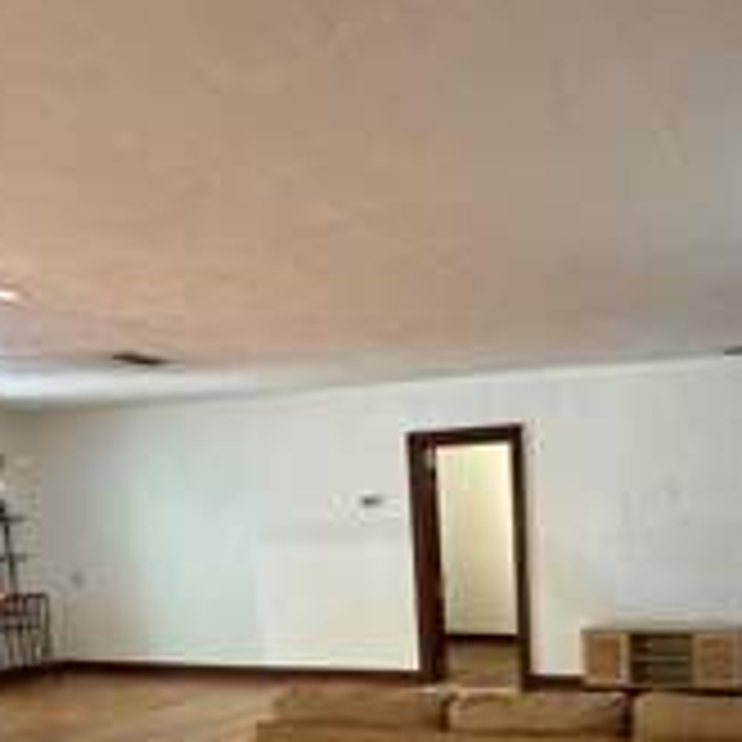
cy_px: 652
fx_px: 873
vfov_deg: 42.6
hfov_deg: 43.4
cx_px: 616
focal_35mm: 36
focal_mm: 2.22
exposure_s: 1/60
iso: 800
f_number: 2.2
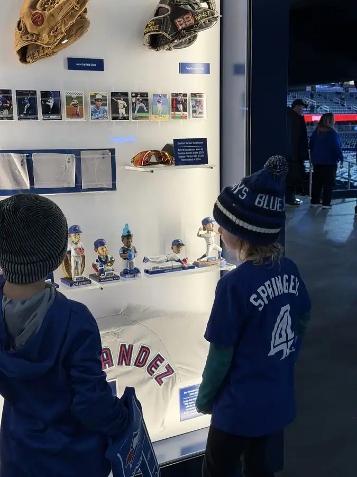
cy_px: 238
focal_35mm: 48
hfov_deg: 30.3
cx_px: 178
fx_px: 660
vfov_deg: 39.7
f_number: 1.78
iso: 80
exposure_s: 1/138
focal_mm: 6.76
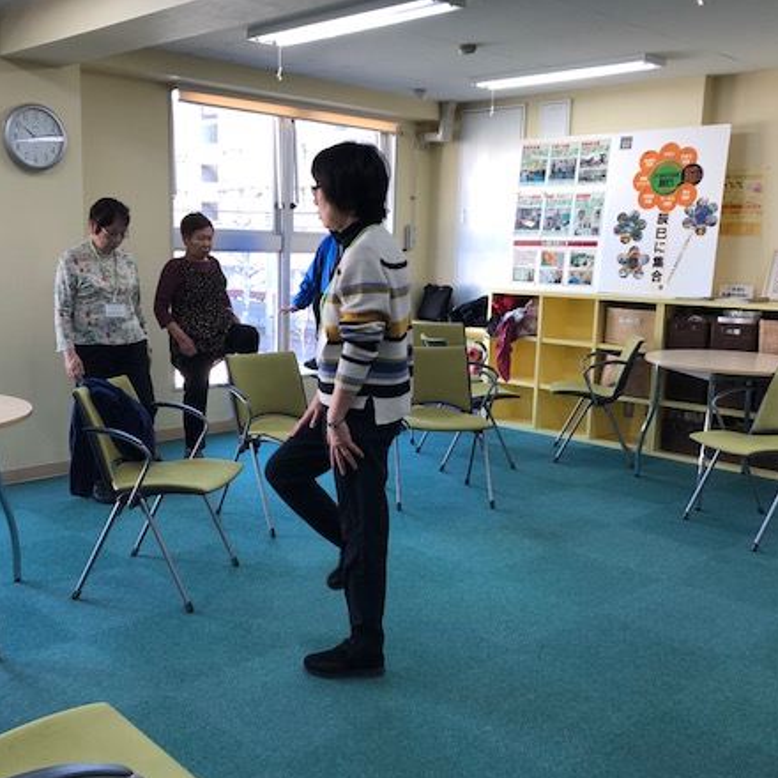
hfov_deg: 45.9
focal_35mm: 36
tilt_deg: -8.4
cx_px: 336
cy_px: 389
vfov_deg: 46.0
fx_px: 915
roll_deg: -0.1
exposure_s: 1/100
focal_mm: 4
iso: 40
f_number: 1.8
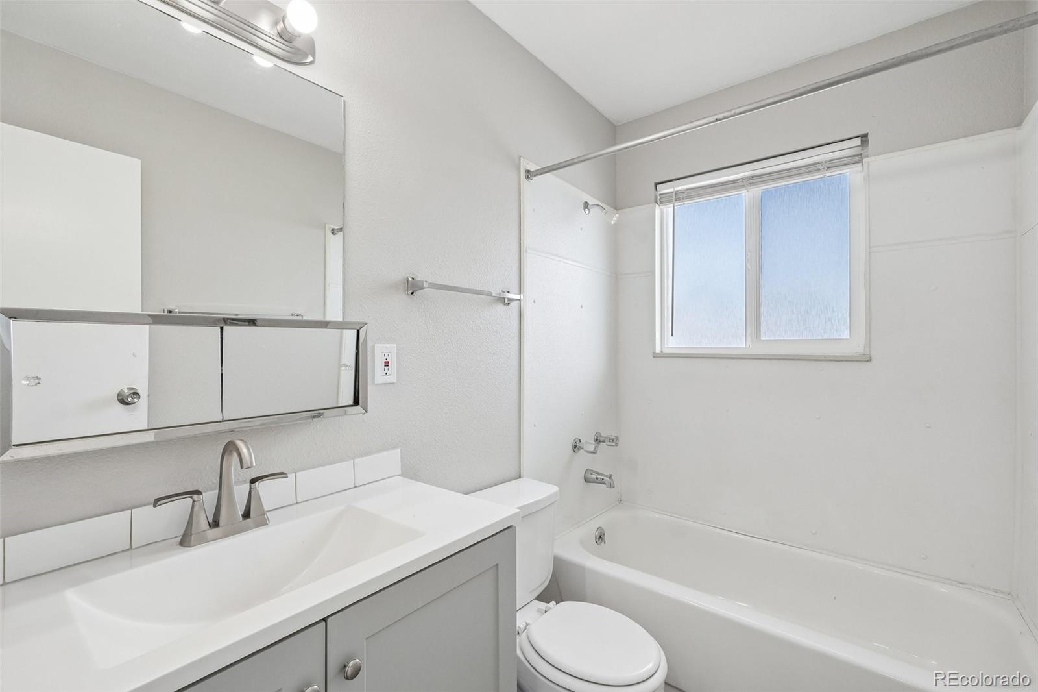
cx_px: 519
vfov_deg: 77.3
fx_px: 432
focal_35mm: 15
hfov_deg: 100.4
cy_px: 346
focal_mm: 10
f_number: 8
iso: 800
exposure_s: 1/80
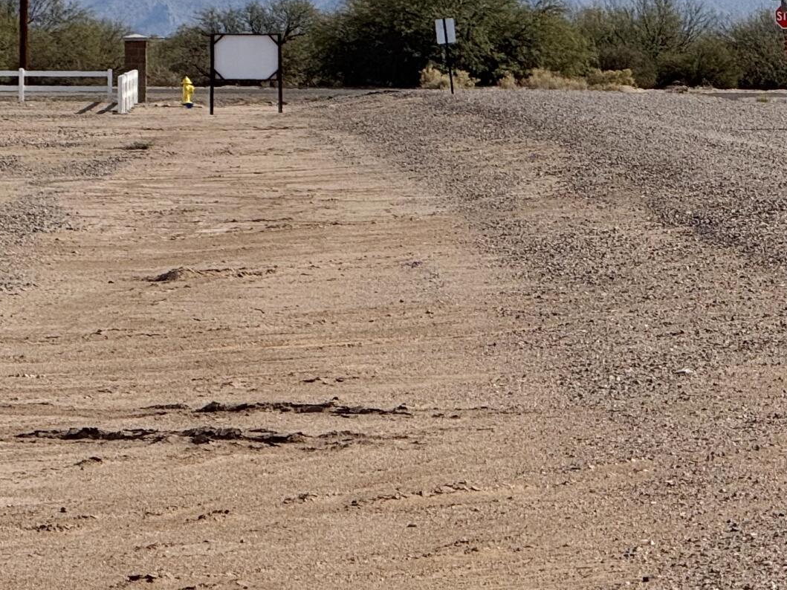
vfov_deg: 4.4
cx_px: 592
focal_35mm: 340
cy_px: 106
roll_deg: -0.7
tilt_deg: -0.9
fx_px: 7729
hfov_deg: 5.8
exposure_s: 1/2439
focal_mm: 15.66
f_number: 2.8
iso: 50
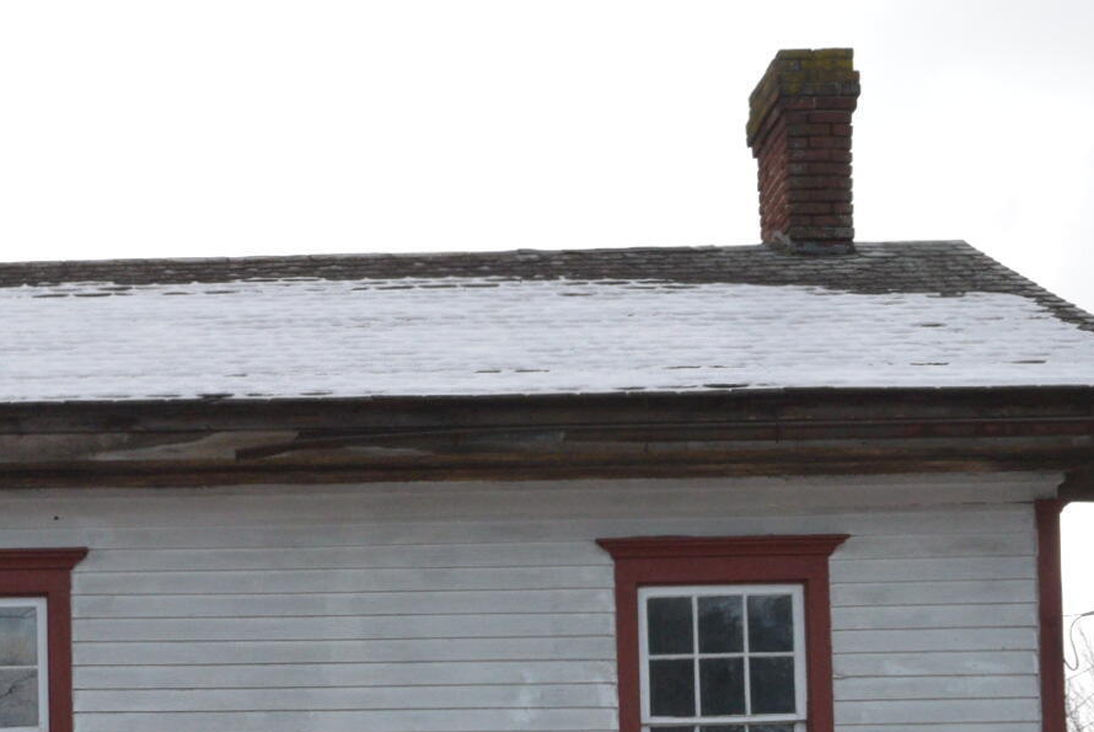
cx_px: 9
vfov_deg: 11.8
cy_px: 1143
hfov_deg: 18.0
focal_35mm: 111
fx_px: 3376
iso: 800
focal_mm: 22
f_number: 9
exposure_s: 1/40
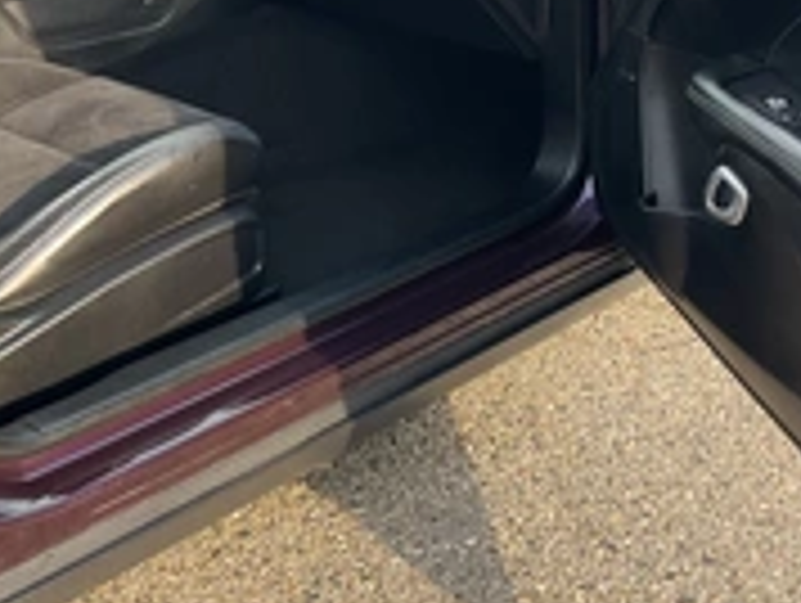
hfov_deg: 29.8
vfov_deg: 22.4
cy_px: 135
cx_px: 432
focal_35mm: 65
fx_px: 1506
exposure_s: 1/122
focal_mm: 3
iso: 20
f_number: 1.8
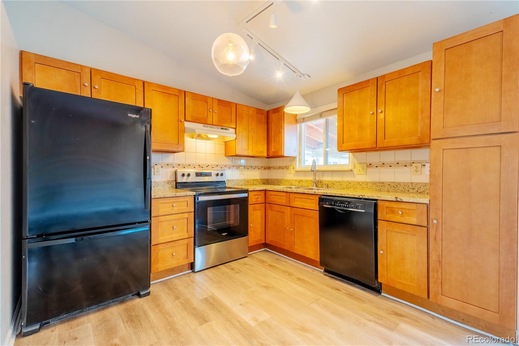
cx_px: 260
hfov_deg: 96.7
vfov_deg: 73.7
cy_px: 173
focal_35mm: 16
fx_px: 231
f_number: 8
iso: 800
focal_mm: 16
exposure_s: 1/250
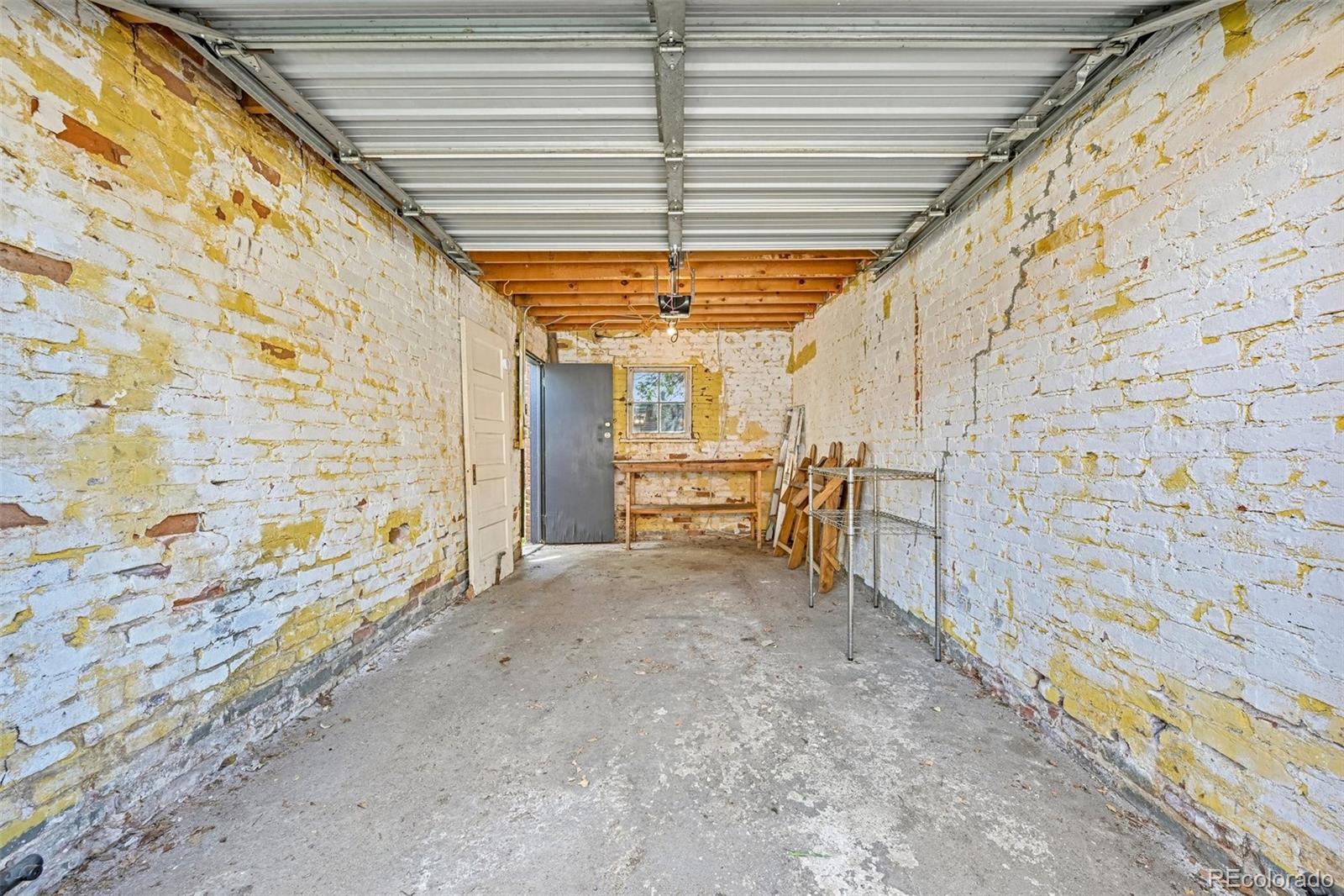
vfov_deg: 81.2
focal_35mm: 14
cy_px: 448
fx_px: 523
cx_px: 672
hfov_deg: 104.3
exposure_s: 1/15
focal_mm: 14
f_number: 11
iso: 200
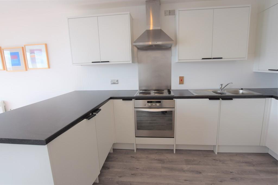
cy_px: 92
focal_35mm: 15
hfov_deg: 100.4
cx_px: 139
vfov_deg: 77.3
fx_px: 116
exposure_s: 1/125
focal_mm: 10
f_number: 5.6
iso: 400
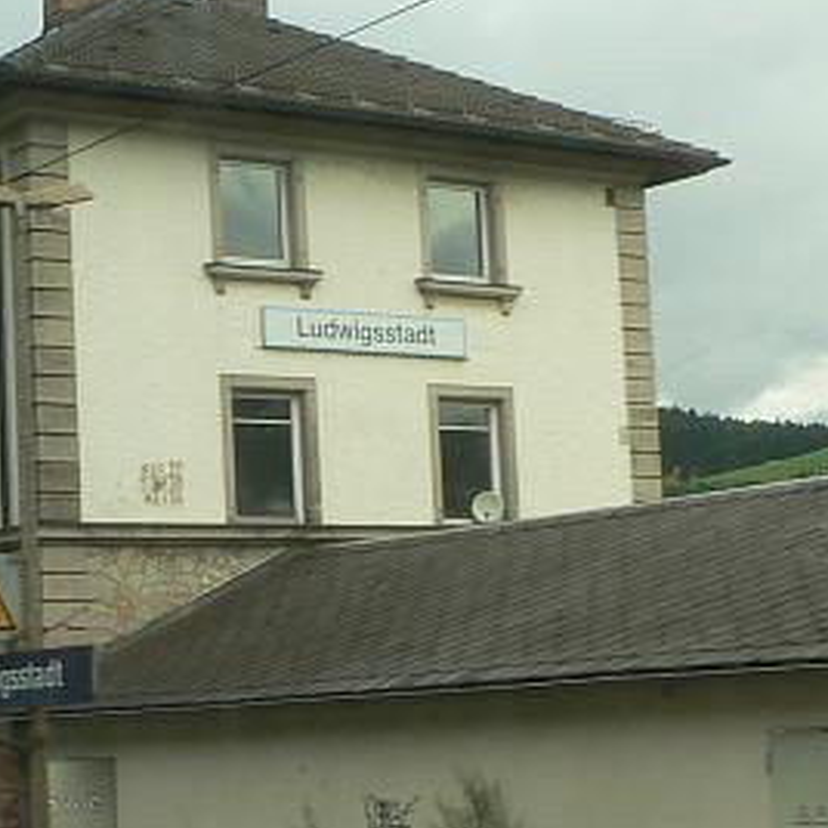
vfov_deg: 18.3
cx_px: 463
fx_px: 2571
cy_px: 544
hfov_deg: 18.3
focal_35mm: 95
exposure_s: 1/160
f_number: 4
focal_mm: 6
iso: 80
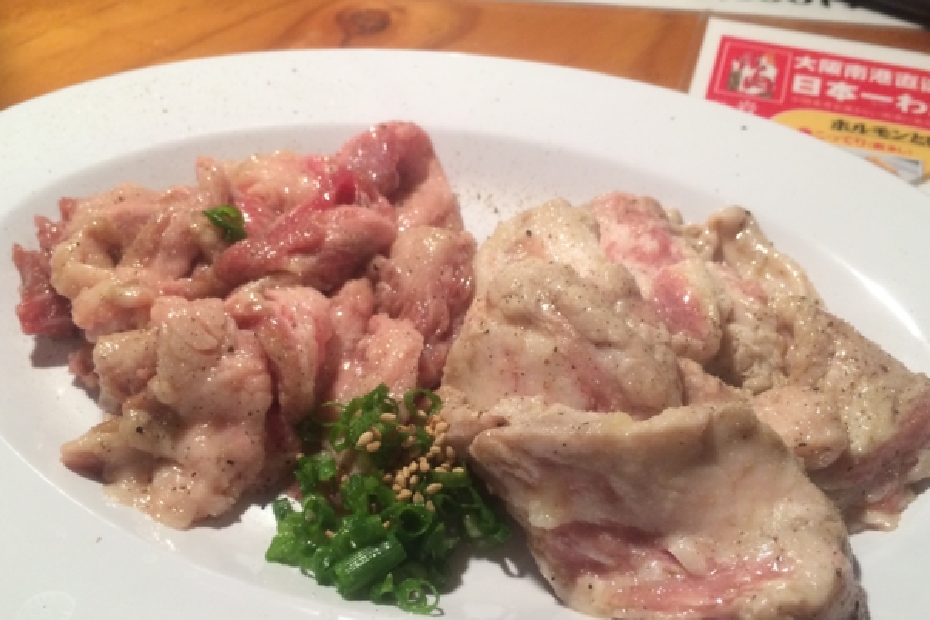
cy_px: 362
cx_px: 464
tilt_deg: -46.6
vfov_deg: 37.7
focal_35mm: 35
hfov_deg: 54.4
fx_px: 904
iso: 64
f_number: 2.2
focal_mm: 4.15
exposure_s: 1/30
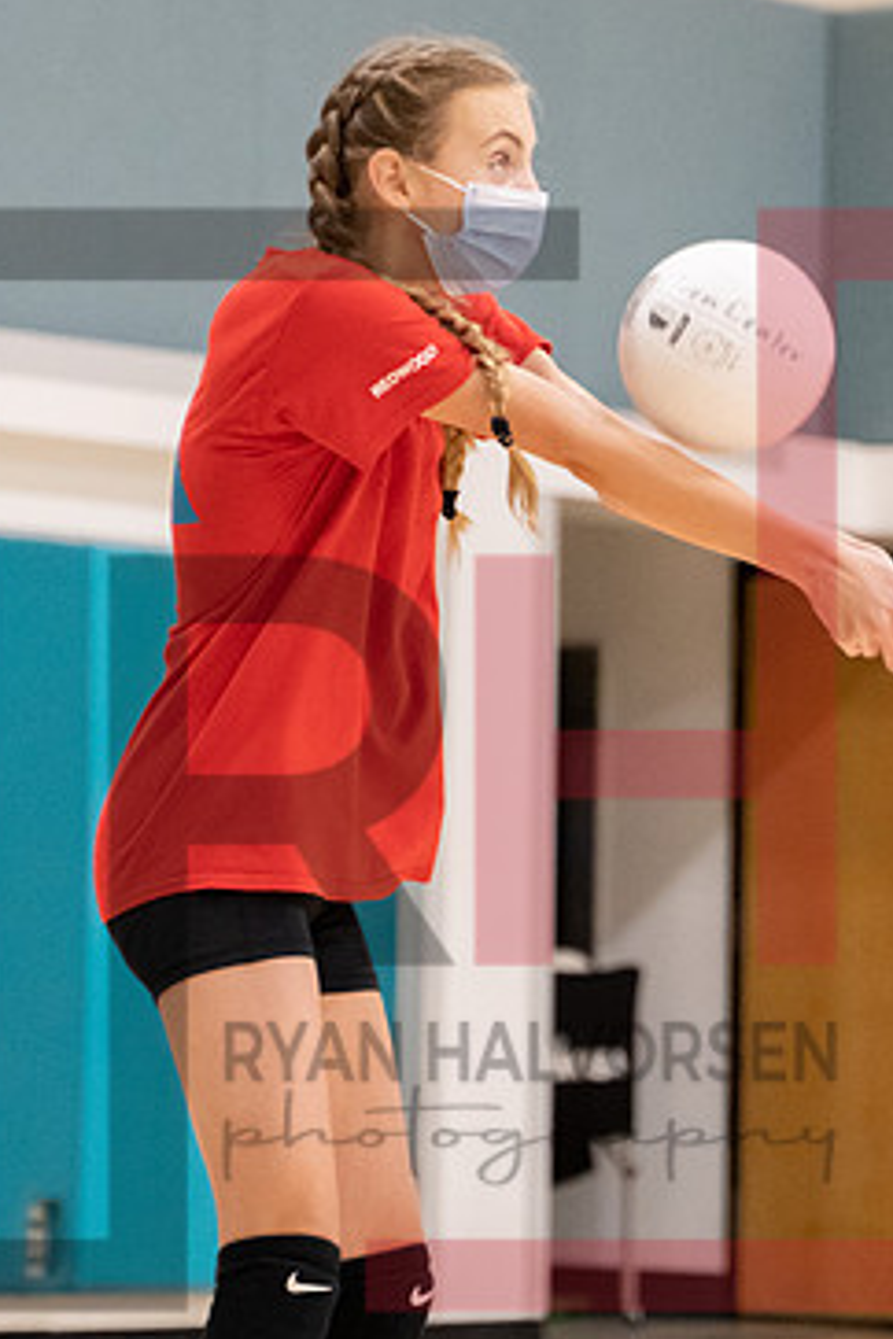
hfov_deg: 7.5
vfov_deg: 11.2
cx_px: 652
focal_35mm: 183
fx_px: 6809
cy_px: 507
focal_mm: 75
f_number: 2.8
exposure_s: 1/1250
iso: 5000
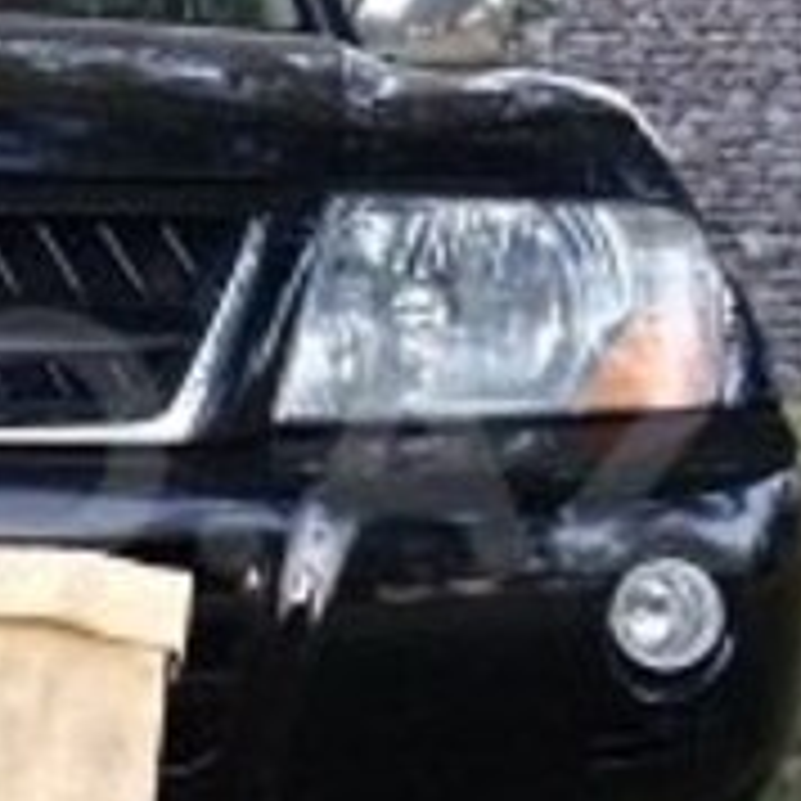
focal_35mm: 92
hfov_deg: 18.0
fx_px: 2409
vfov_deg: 18.9
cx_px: -135
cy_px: 443
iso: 80
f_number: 1.9
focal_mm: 3.7
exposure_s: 1/33
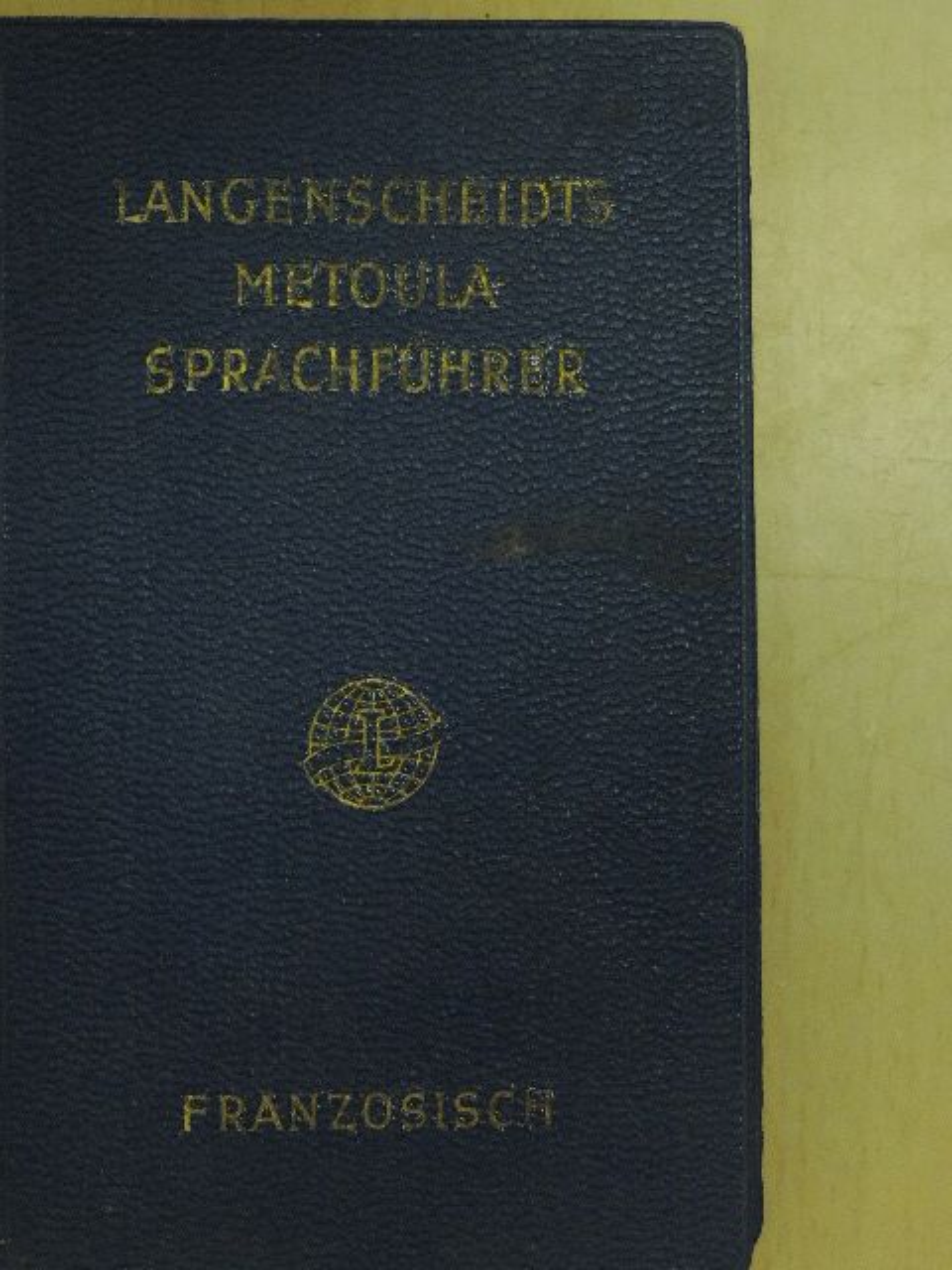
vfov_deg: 23.0
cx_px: 476
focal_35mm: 85
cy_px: 635
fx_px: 3117
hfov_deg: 17.4
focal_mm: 15.1
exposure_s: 1/100
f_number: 4
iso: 1600
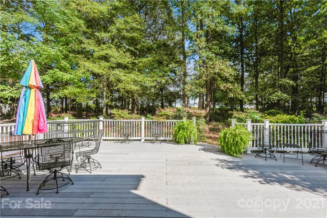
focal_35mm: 16
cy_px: 109
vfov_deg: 73.8
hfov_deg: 96.7
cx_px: 164
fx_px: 145
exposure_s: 1/800
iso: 320
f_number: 10
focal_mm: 16
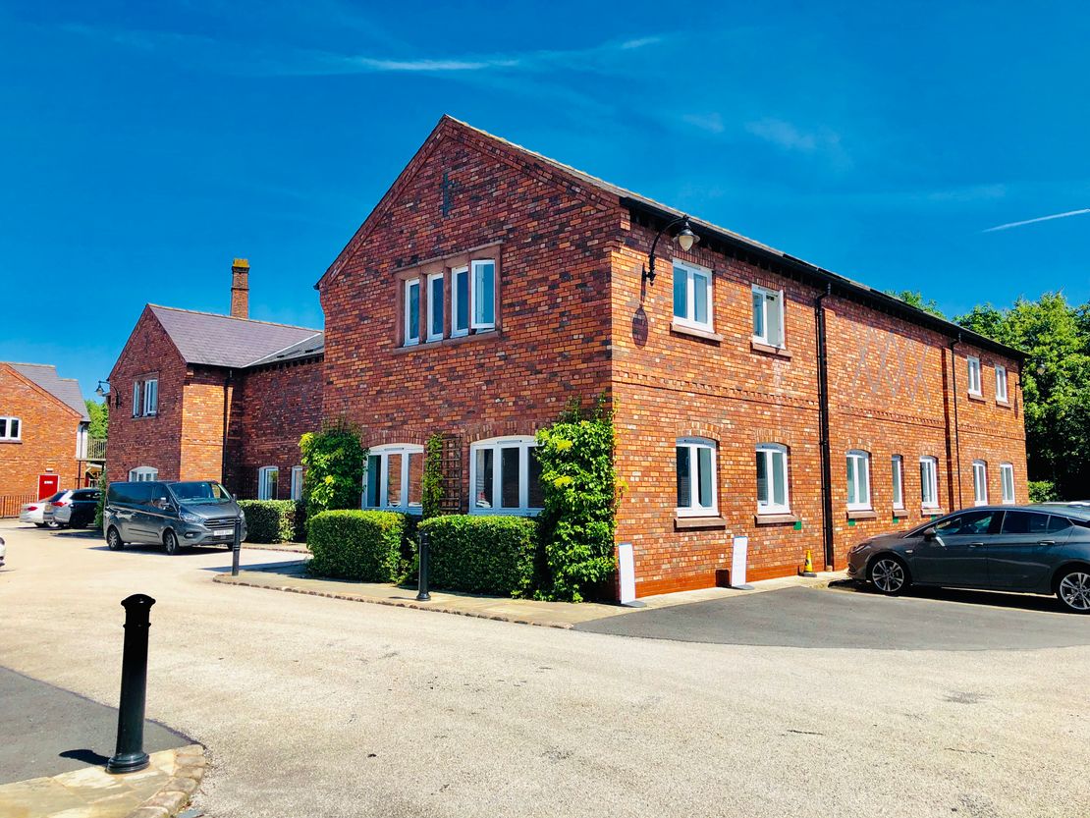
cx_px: 545
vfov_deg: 49.8
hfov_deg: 63.4
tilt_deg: +6.7
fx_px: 882
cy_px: 409
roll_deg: +1.4
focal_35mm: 28
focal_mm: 3.99
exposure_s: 1/1715
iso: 20
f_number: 1.8
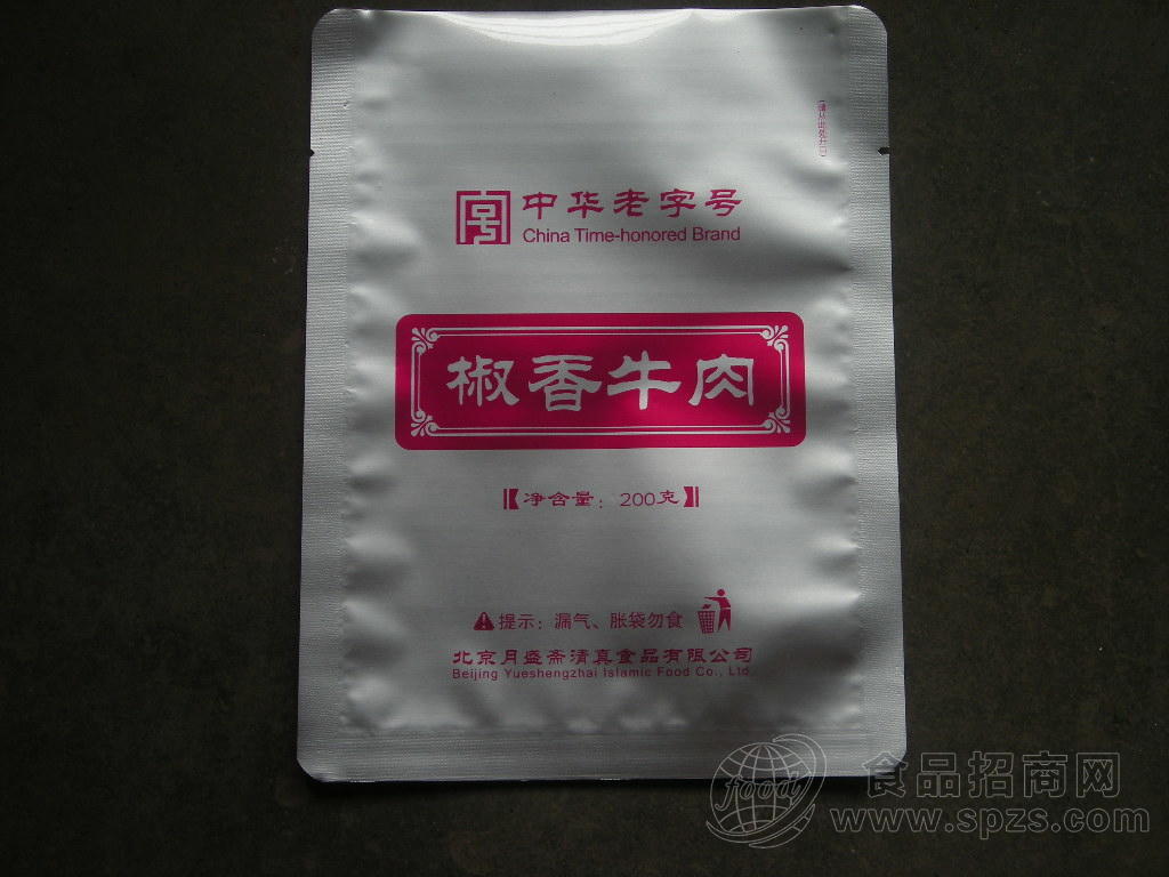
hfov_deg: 38.9
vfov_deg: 29.7
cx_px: 584
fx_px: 1655
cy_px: 438
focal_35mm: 49
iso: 64
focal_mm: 7.9
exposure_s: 1/386
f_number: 3.2
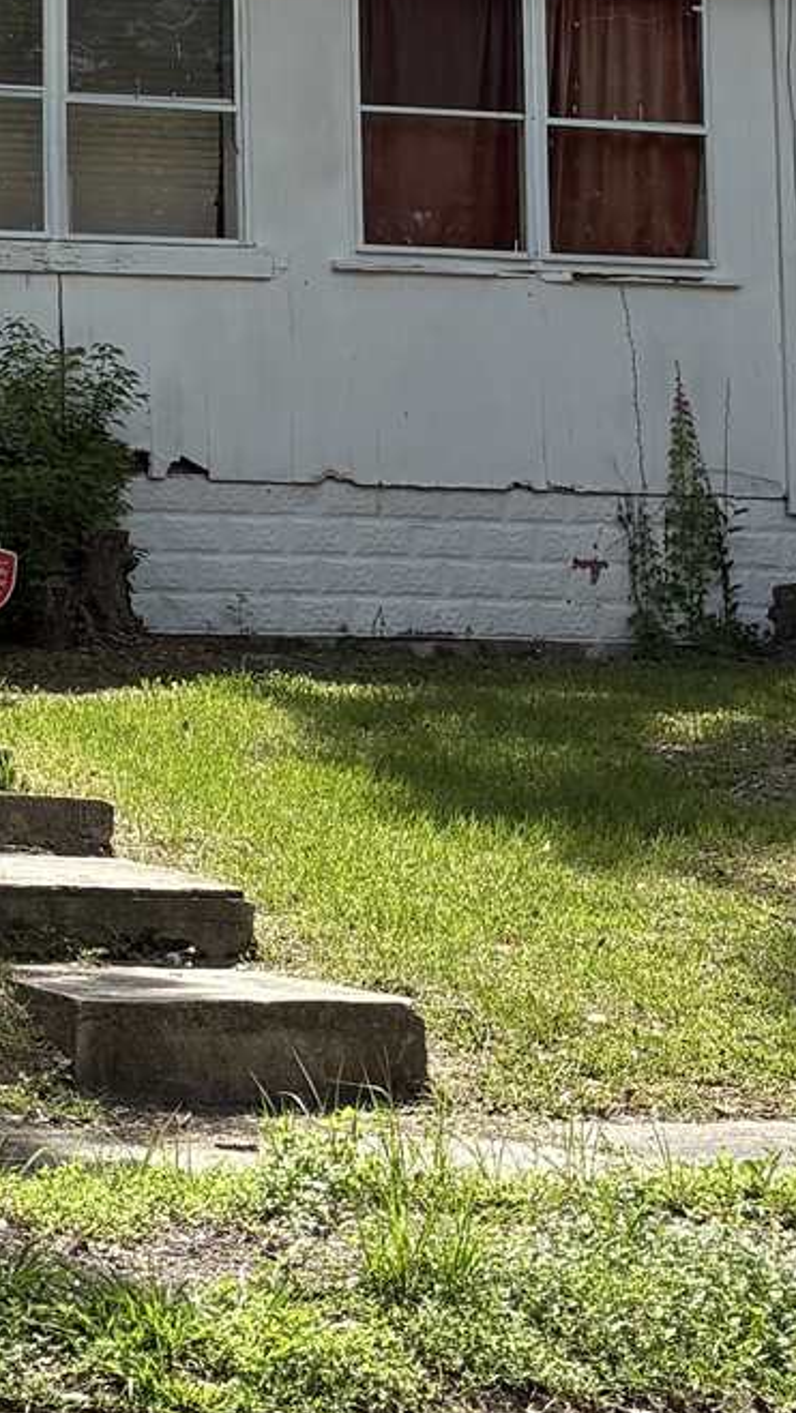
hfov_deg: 11.3
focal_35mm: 99
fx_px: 3712
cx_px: -708
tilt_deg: +7.5
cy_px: 172
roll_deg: -1.8
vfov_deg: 21.1
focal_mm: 5.96
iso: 64
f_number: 1.6
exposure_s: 1/3448
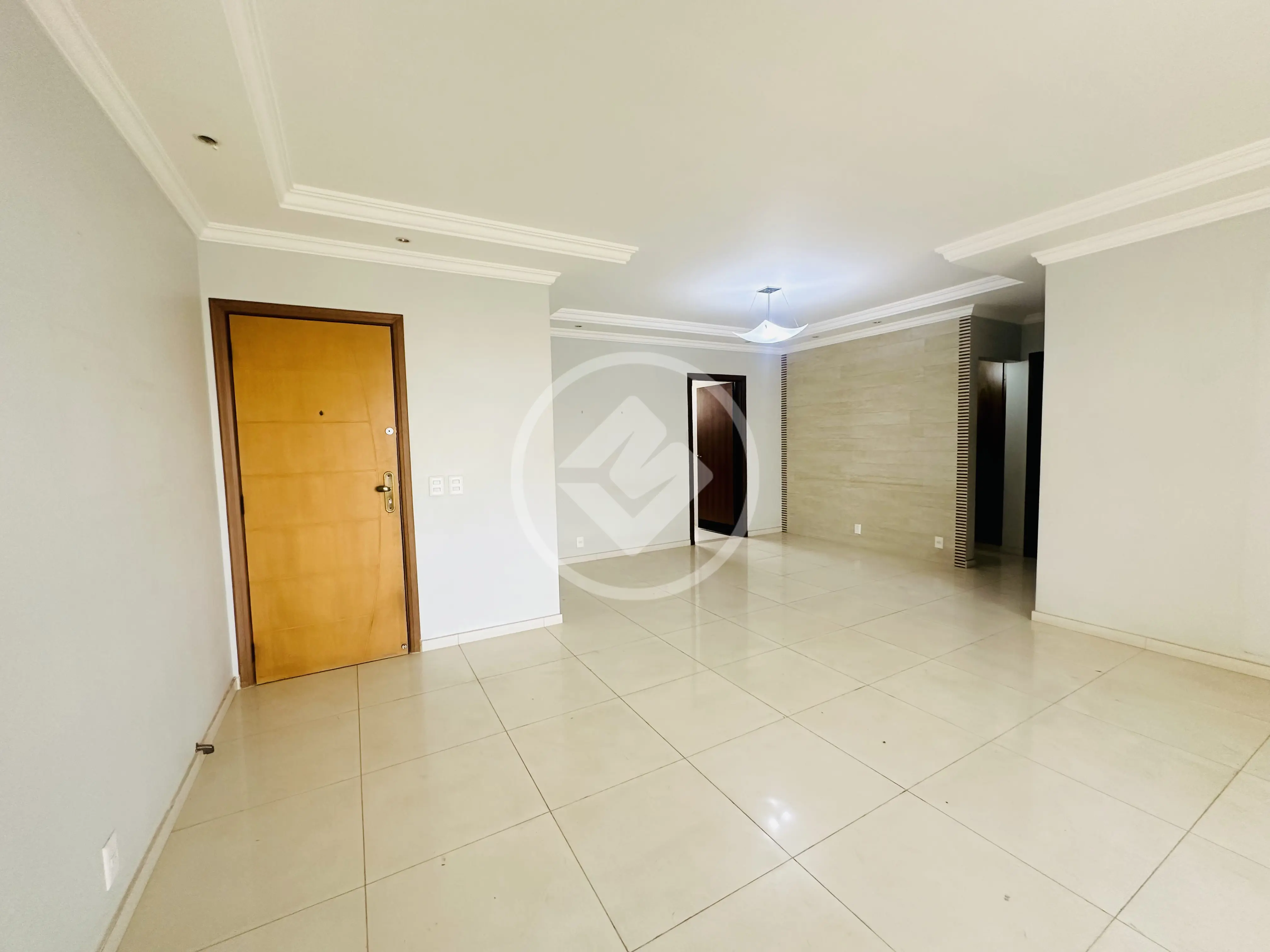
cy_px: 476
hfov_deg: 102.1
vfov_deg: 85.7
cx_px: 635
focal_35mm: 14
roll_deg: +0.1
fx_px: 514
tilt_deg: -3.4
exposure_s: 1/99
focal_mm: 2.22
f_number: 2.2
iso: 320
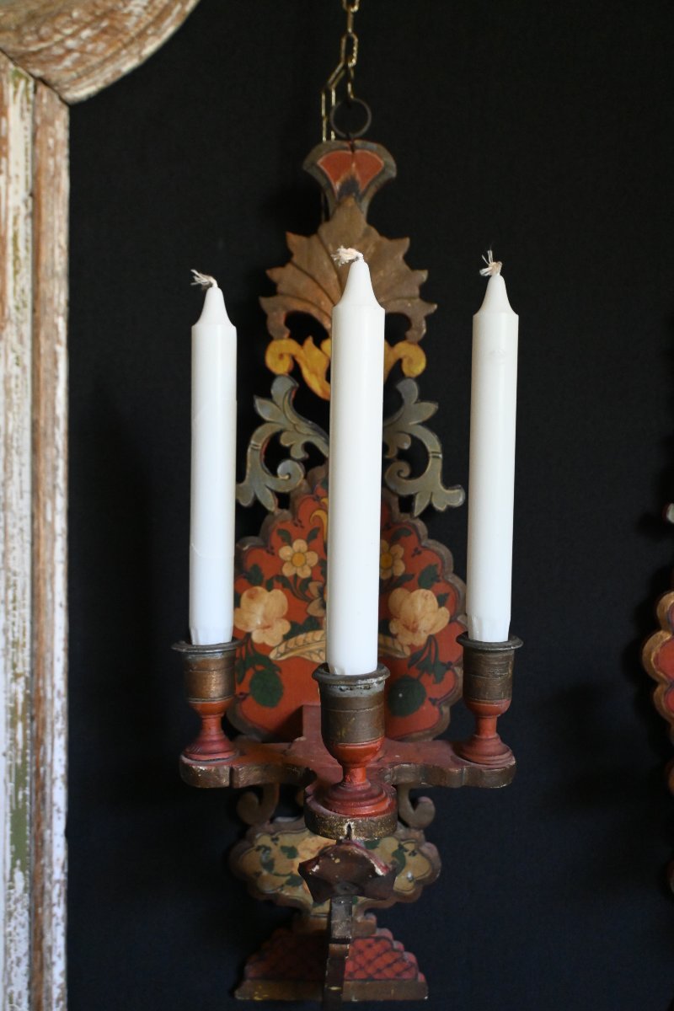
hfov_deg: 41.7
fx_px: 885
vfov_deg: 59.5
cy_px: 506
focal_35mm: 32
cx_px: 337
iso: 3200
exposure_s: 1/100
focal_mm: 21
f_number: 4
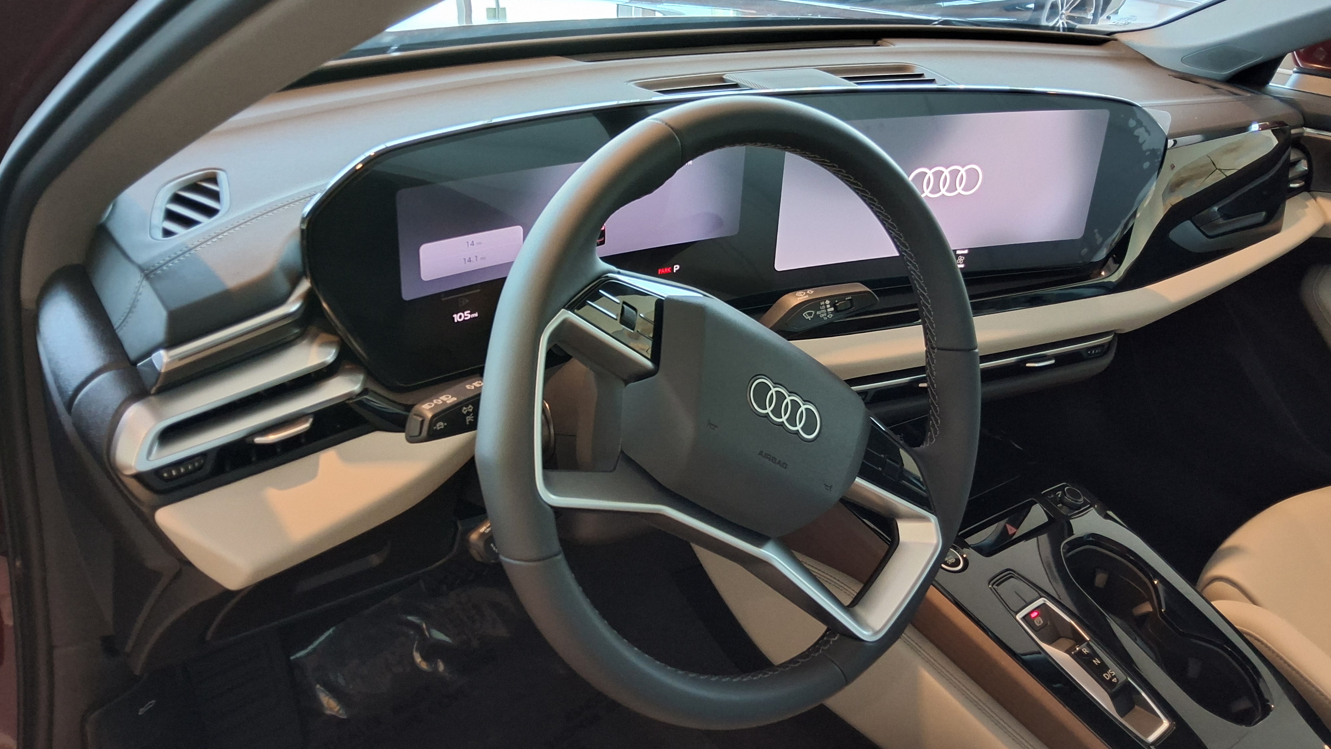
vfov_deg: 41.4
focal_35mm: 28
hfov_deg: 67.9
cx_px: 675
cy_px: 313
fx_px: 988
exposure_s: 1/30
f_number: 2
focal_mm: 3.08
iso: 320
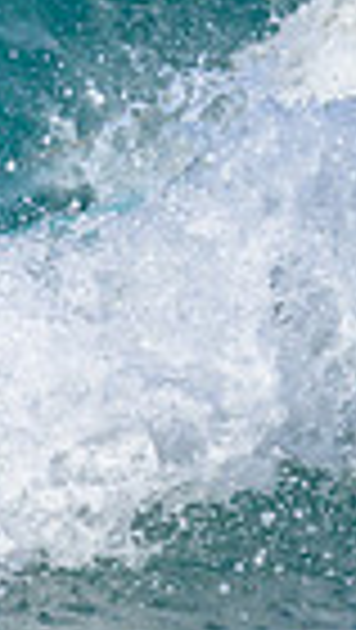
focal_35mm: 3891
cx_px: -616
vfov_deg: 0.6
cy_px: 51
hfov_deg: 0.3
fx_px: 65141
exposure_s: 1/2000
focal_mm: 800
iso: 500
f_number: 6.3
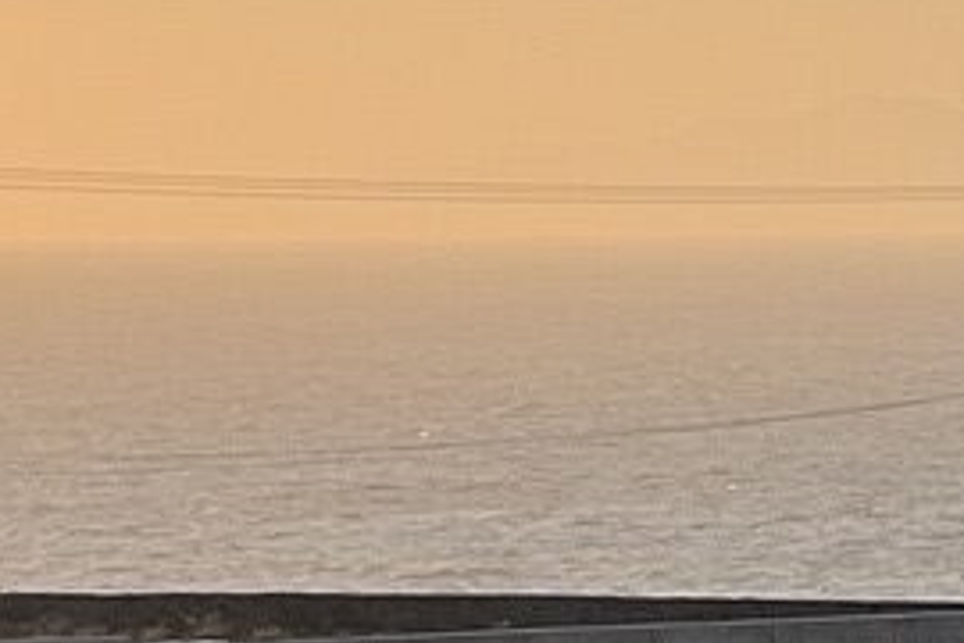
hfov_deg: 5.2
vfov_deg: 3.5
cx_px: -282
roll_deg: +0.6
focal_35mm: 395
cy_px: 1270
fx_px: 10576
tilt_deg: -4.7
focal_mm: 9
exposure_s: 1/595
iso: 32
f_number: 2.8
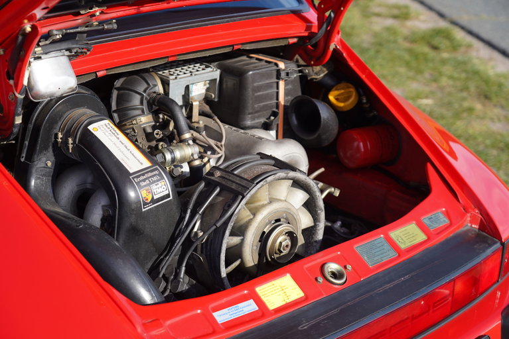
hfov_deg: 30.5
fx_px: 933
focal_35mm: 66
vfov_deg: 20.6
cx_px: 254
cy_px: 170
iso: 100
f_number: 4.5
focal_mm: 66
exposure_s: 1/400
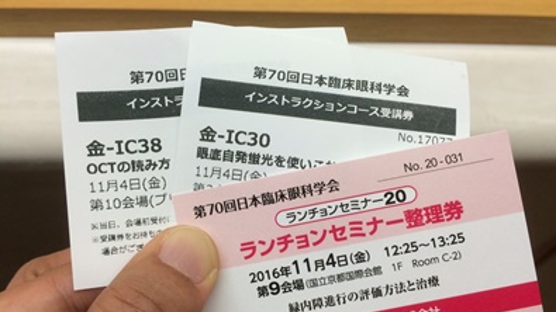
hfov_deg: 61.0
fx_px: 472
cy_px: 194
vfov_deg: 36.5
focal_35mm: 32
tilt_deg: -62.9
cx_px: 280
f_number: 2.2
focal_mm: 4.15
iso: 50
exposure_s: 1/30
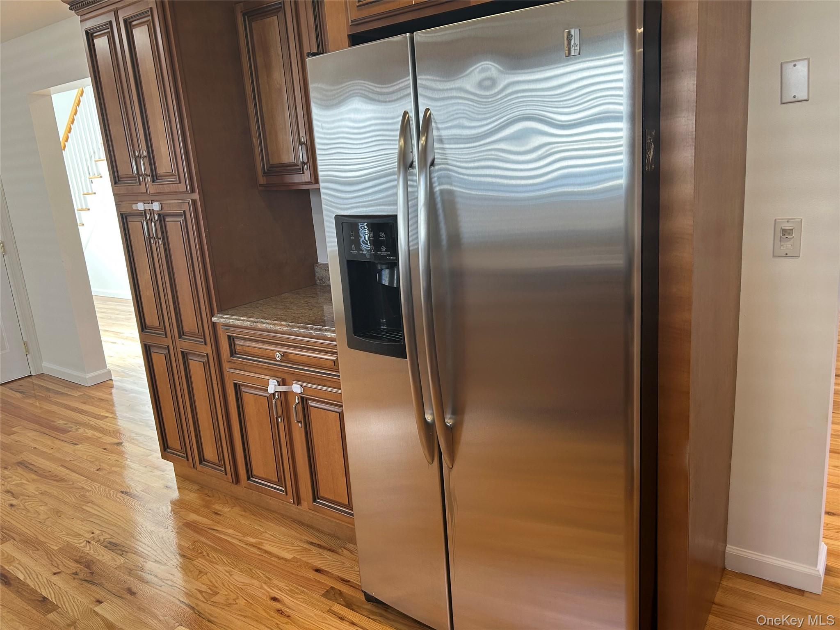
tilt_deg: -11.7
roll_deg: +4.4
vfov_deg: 53.1
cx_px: 420
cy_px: 315
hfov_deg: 67.3
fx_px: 631
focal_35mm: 26
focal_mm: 5.7
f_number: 1.5
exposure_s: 1/120
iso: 80
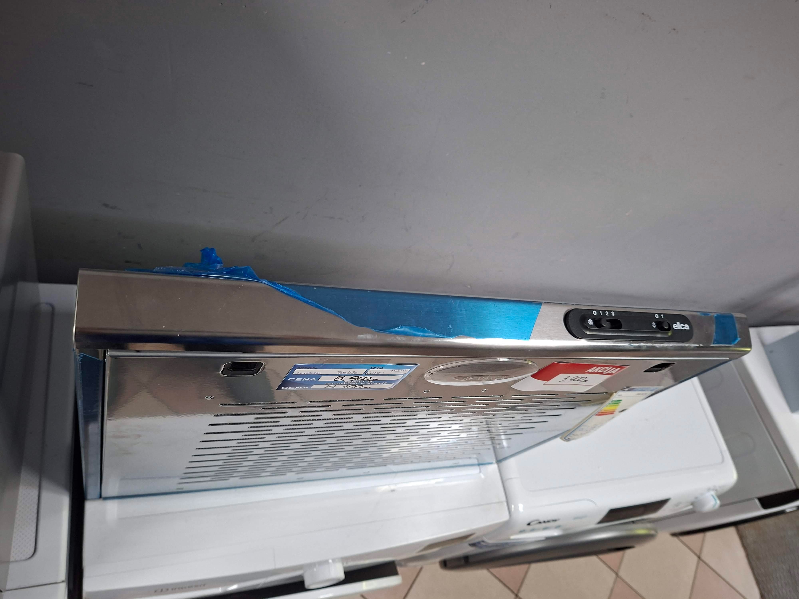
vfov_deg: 58.9
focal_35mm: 23
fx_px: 531
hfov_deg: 73.9
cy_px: 300
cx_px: 400
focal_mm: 5.54
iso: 250
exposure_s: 1/40
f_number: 1.8
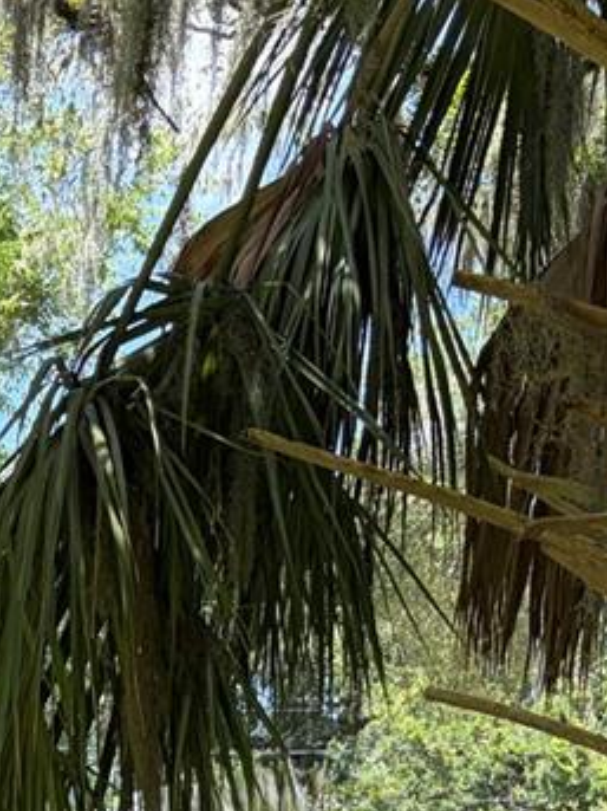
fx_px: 2129
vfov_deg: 18.5
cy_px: 1300
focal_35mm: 91
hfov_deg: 15.7
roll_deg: -0.1
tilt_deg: -4.6
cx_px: -87
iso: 50
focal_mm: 5.96
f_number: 1.6
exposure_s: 1/489
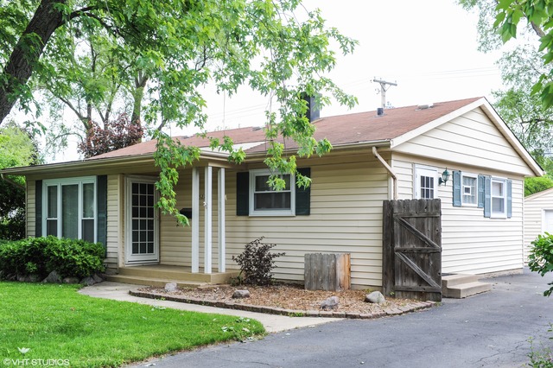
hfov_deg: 48.5
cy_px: 184
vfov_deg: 33.4
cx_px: 276
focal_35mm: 40
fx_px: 614
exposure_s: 1/80
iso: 200
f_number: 8
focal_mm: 40
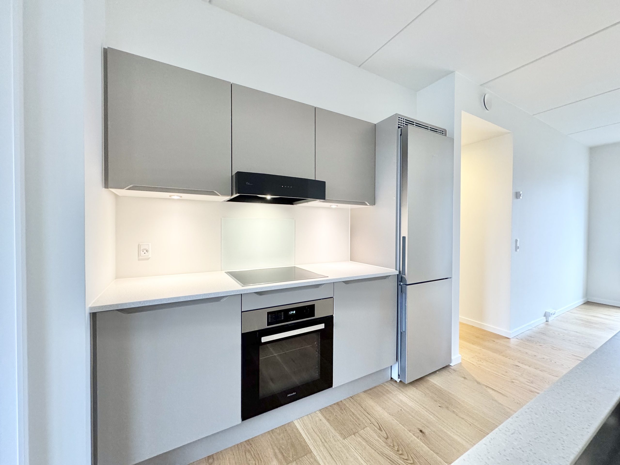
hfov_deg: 102.1
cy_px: 232
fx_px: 251
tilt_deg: -1.3
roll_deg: +0.1
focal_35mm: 14
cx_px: 310
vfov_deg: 85.7
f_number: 2.2
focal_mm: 2.22
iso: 250
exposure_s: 1/99
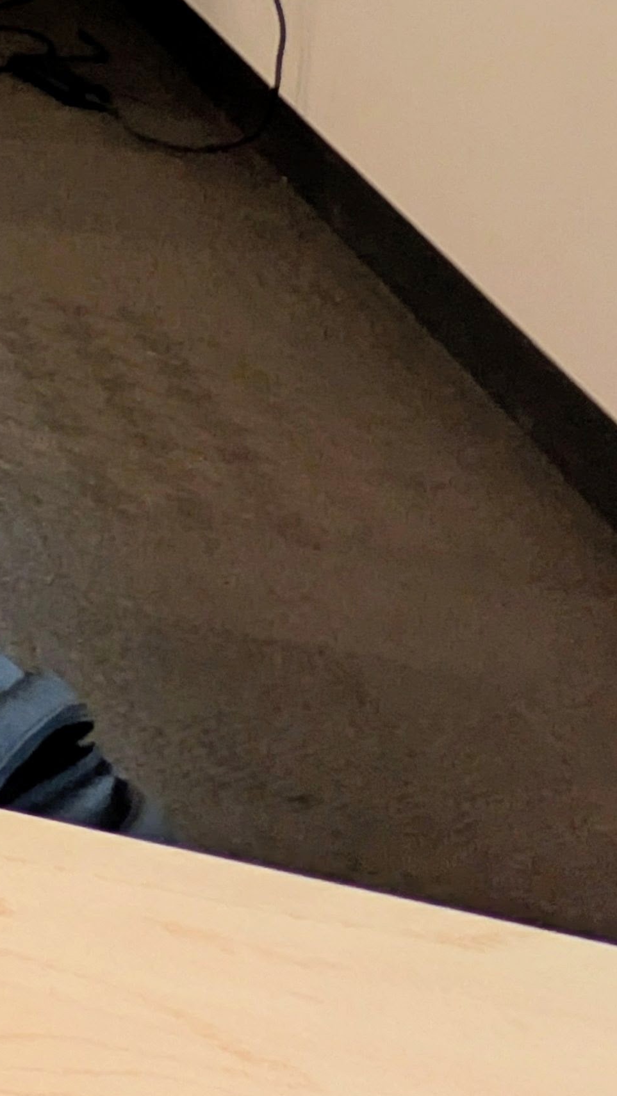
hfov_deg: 11.0
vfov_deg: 24.8
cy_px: -623
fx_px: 1774
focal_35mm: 61
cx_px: -1297
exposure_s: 1/418
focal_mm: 2.02
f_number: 1.7
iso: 47
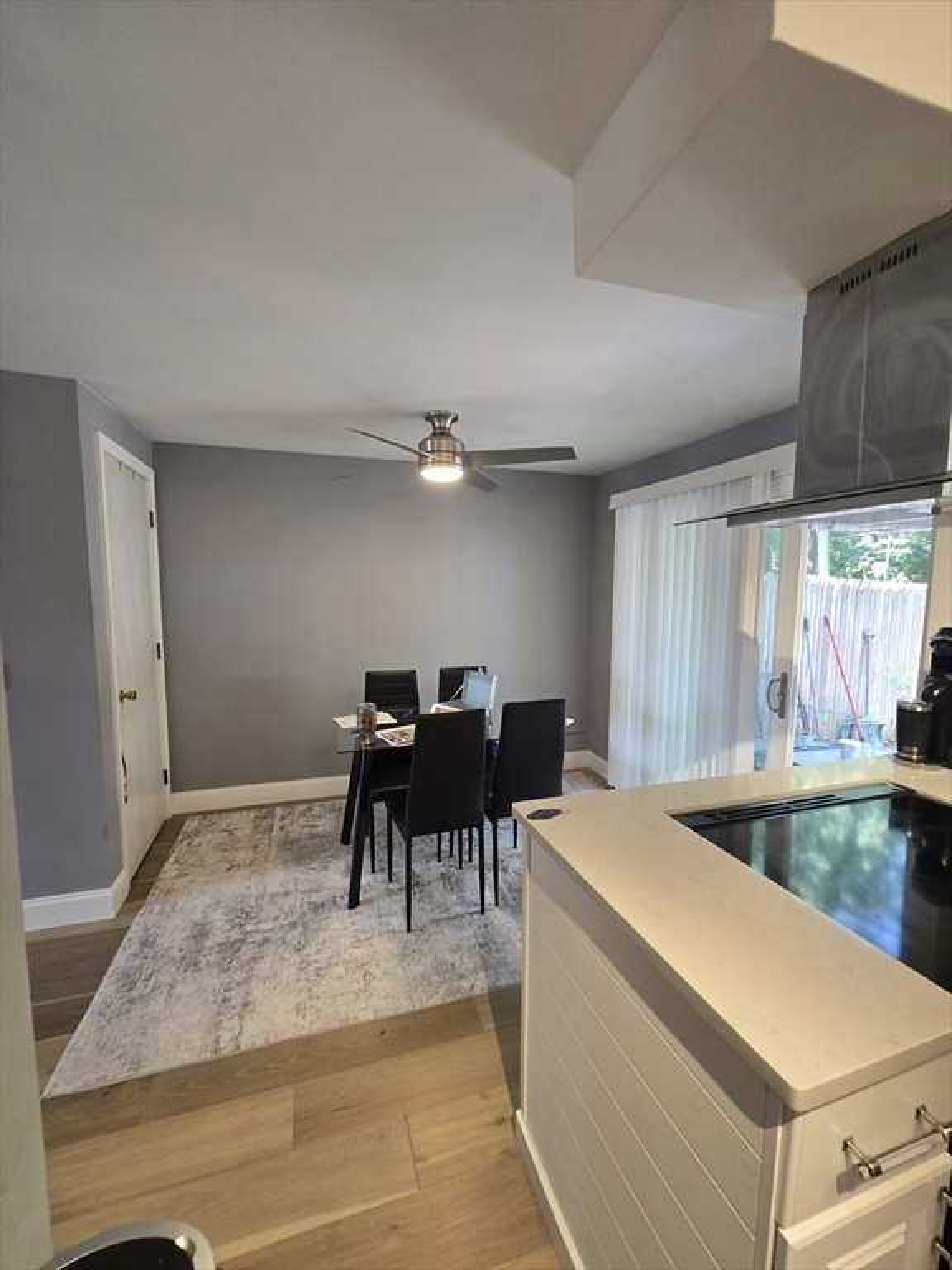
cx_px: 476
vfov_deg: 106.2
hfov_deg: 89.9
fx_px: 477
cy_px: 635
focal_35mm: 13
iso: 200
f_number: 2.2
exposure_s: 1/60
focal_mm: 2.2
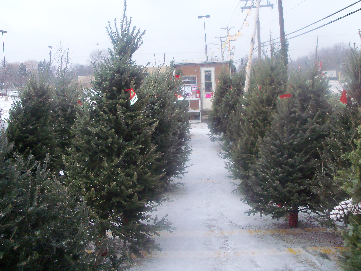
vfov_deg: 40.7
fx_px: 365
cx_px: 180
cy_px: 136
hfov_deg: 52.6
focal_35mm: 35
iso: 80
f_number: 3
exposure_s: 1/200
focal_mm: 6.3
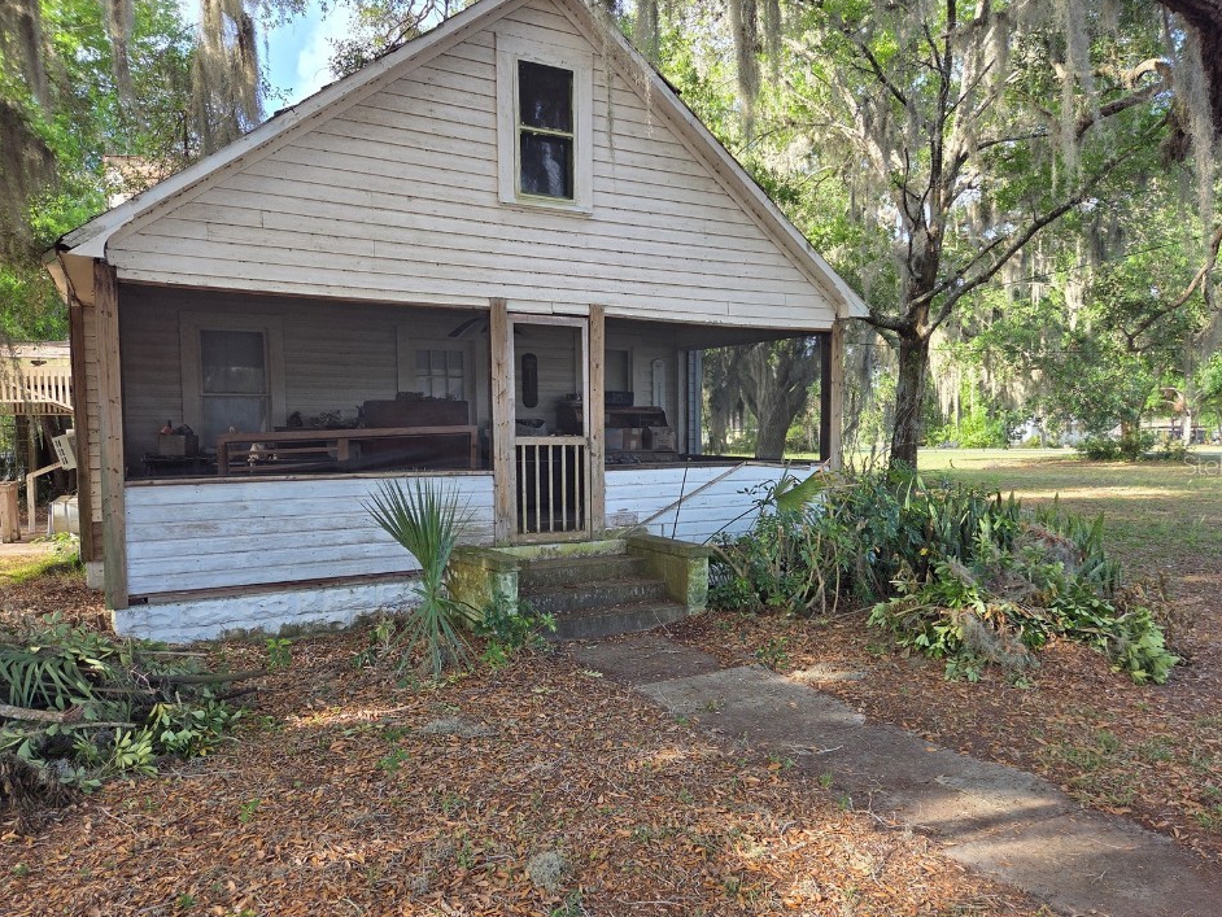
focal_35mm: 25
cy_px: 464
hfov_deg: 69.3
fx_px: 883
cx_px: 641
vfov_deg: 54.9
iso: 25
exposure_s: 1/180
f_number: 1.8
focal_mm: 5.4
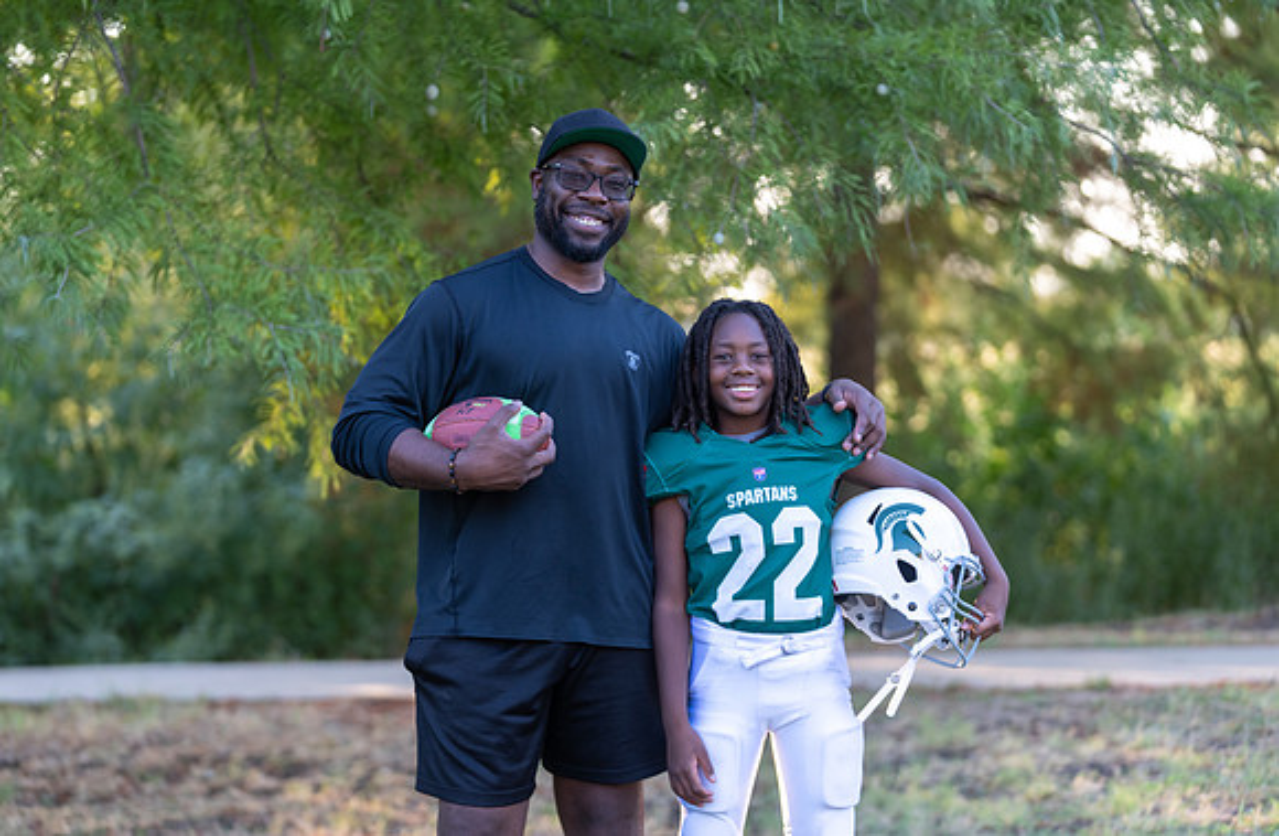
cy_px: 418
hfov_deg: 18.1
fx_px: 4011
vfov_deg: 11.9
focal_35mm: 114
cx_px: 623
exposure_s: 1/320
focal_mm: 106
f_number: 2.8
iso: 320
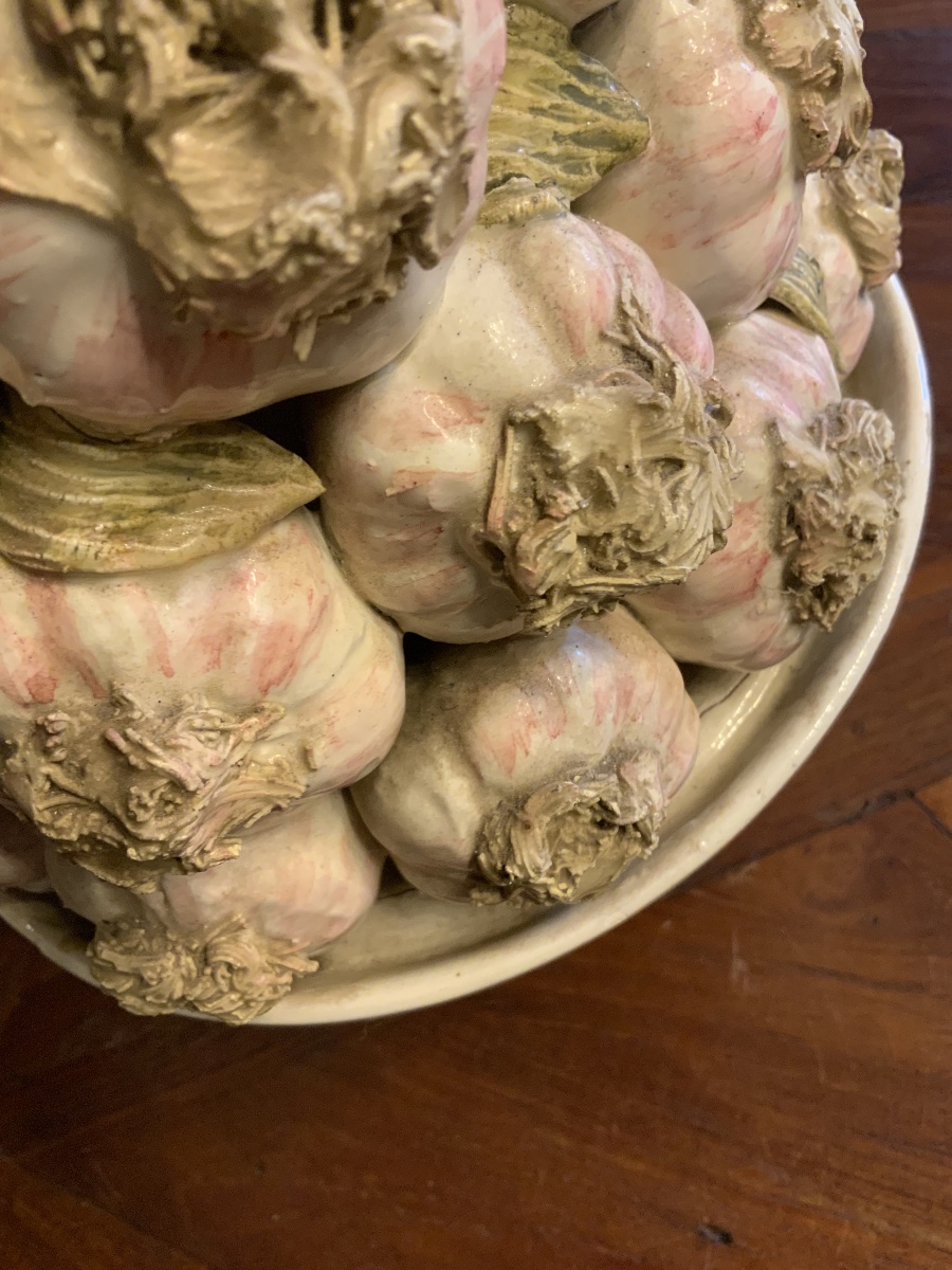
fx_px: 1063
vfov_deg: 61.7
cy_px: 635
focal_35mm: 29
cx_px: 476
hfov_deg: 48.2
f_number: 1.8
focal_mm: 3
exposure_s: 1/50
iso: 160
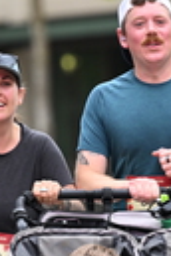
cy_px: 147
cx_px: 144
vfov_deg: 2.9
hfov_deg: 2.0
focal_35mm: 704
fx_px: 5016
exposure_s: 1/2000
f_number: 2.8
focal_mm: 165
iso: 640
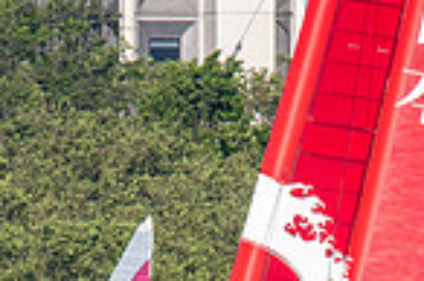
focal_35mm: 3023
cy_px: 483
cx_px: 84
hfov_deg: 0.7
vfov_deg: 0.5
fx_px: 35564
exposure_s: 1/3200
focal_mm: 420
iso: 500
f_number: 5.6
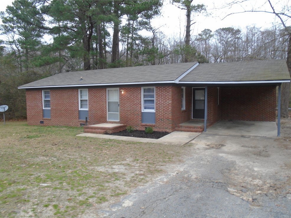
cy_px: 113
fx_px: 227
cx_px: 146
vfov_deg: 51.4
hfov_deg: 65.3
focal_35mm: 27
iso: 100
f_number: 3.2
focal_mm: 4.6
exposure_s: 1/60
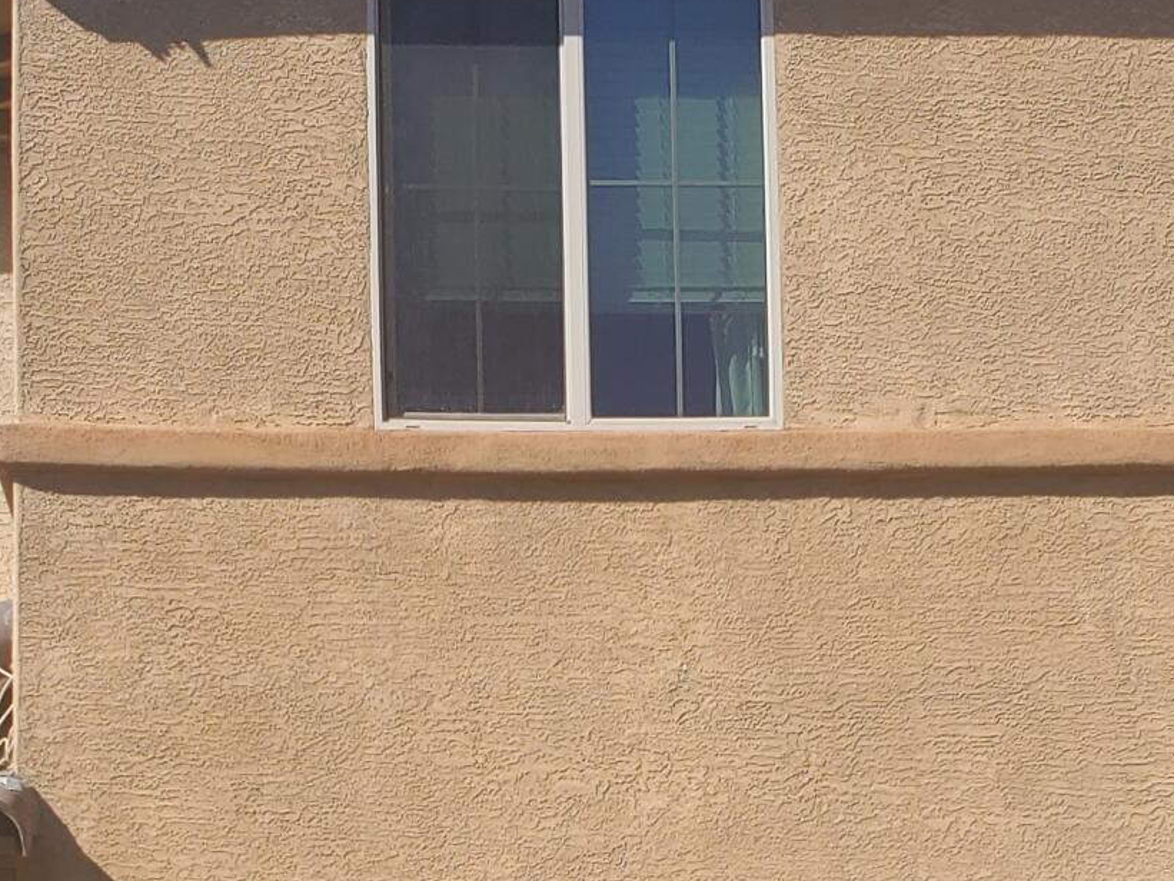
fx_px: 3222
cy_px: 1086
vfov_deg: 15.0
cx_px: 629
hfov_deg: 20.6
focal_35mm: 95
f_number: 2.4
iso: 50
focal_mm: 4.3
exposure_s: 1/2016
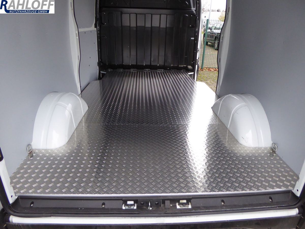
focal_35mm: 25
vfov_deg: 54.9
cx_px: 152
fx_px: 220
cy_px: 114
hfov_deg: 69.4
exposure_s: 1/60
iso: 320
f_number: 3.3
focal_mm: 4.3
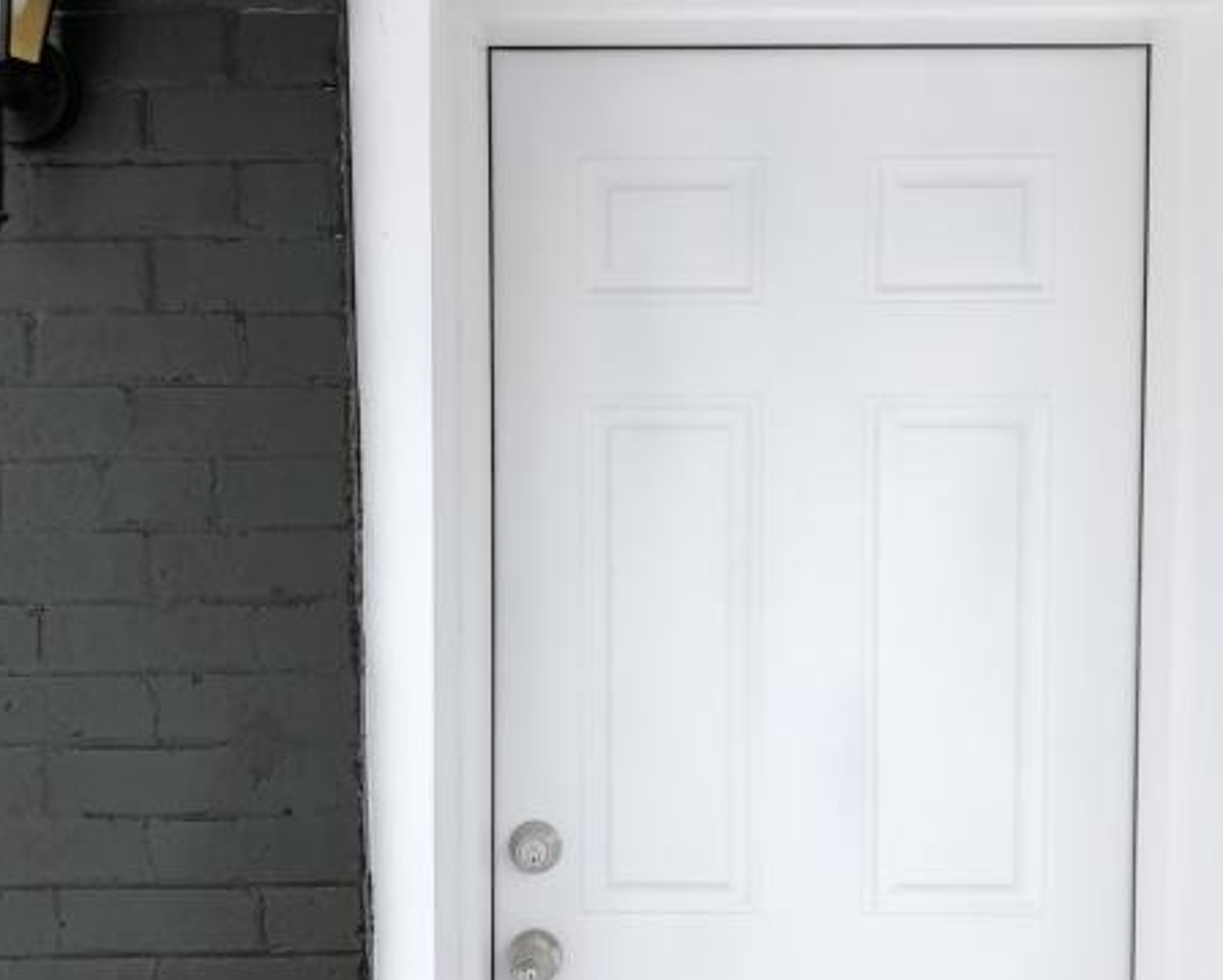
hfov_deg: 46.8
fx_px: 1413
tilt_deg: -3.7
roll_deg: -0.1
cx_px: 642
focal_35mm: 39
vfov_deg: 38.3
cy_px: 516
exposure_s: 1/774
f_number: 1.8
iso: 20
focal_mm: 4
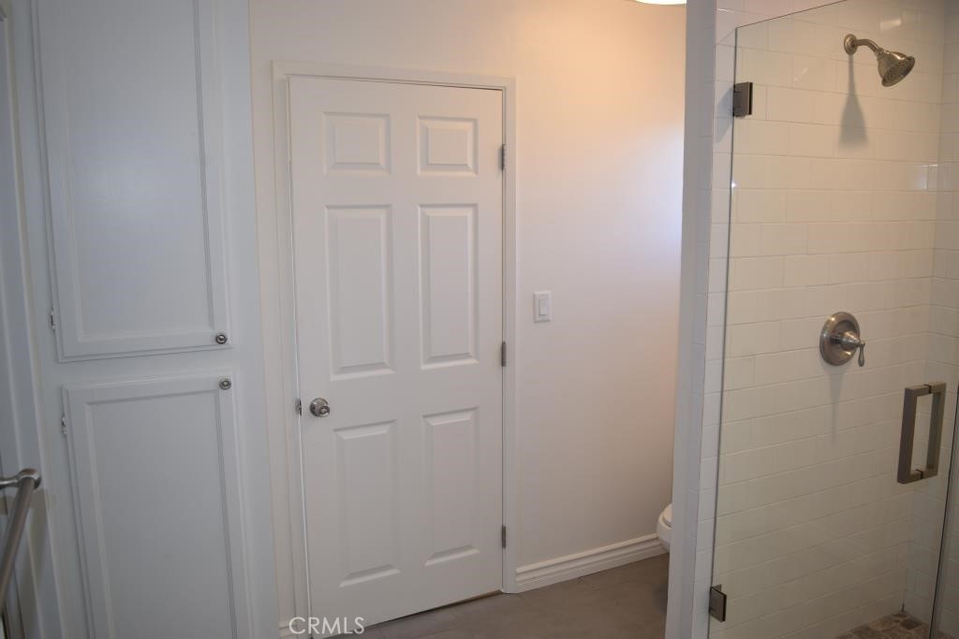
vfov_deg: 47.9
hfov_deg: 67.4
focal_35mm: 27
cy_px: 320
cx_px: 480
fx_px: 719
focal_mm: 18
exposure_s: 1/30
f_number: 3.5
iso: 100
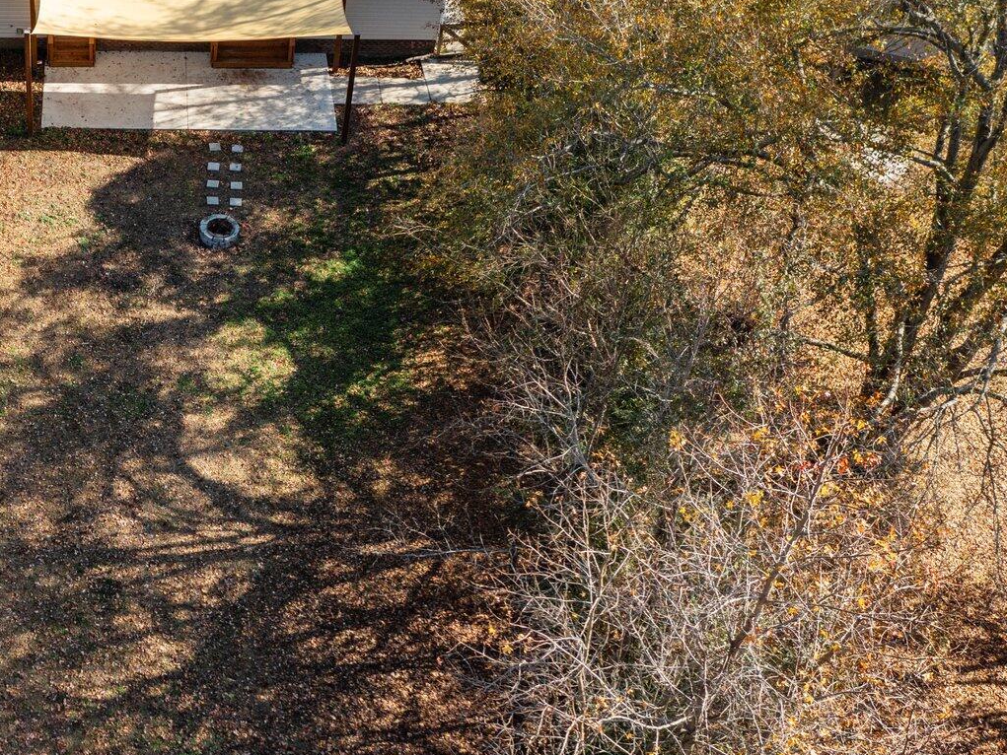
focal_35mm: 54
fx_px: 1571
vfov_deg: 27.0
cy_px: 416
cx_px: 94
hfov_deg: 33.6
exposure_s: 1/50
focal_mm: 10.26
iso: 100
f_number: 3.5
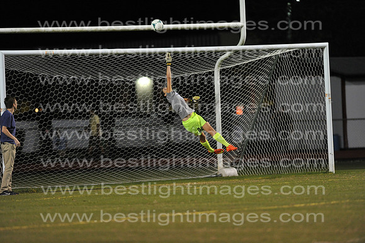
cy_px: 122
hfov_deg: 6.9
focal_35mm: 300
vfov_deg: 4.6
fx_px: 3040
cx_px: 182
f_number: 3.2
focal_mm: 300
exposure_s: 1/400
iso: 5000
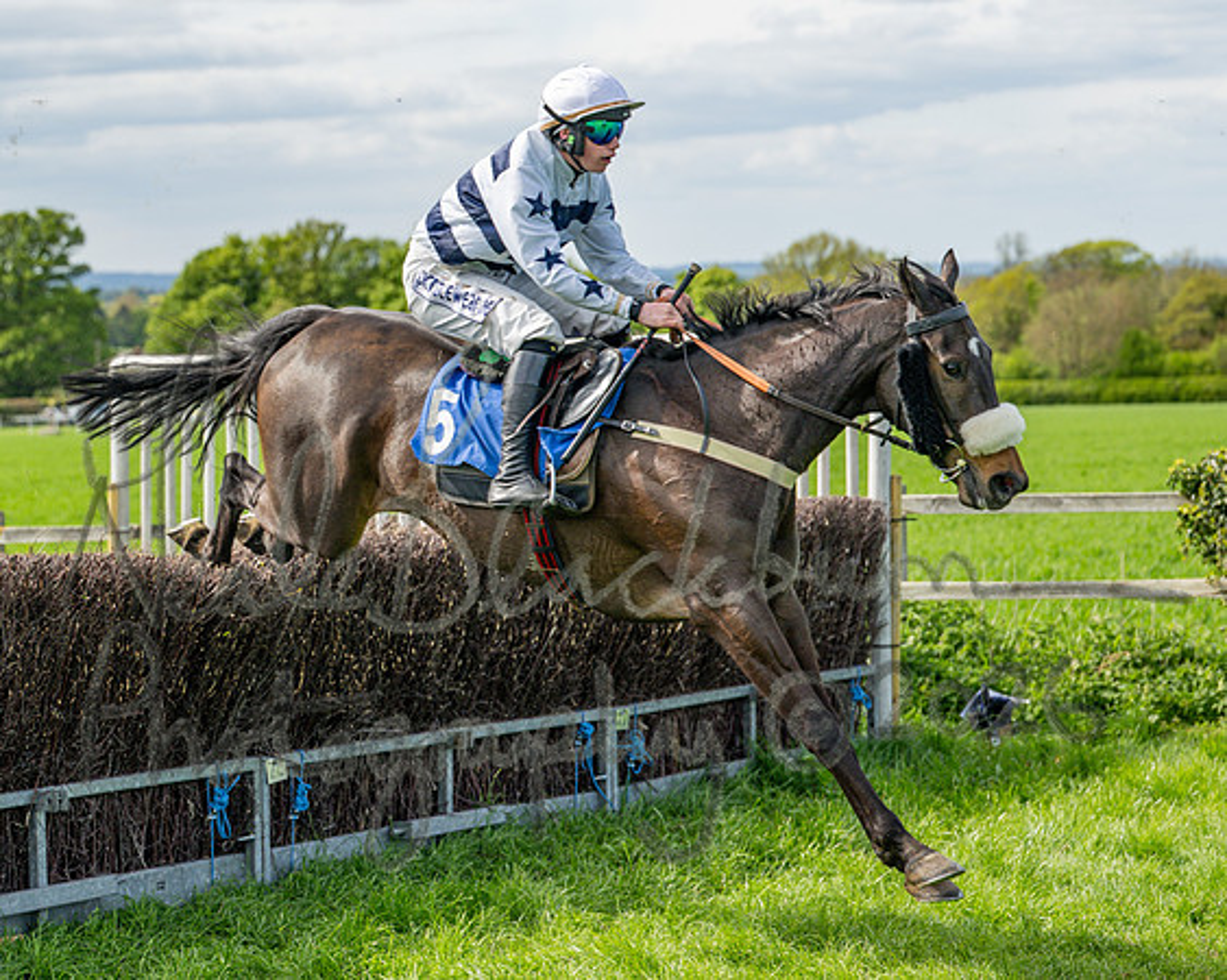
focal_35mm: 104
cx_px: 473
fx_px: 3772
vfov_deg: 14.8
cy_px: 619
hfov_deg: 18.5
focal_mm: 70
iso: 200
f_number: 4
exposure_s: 1/1600
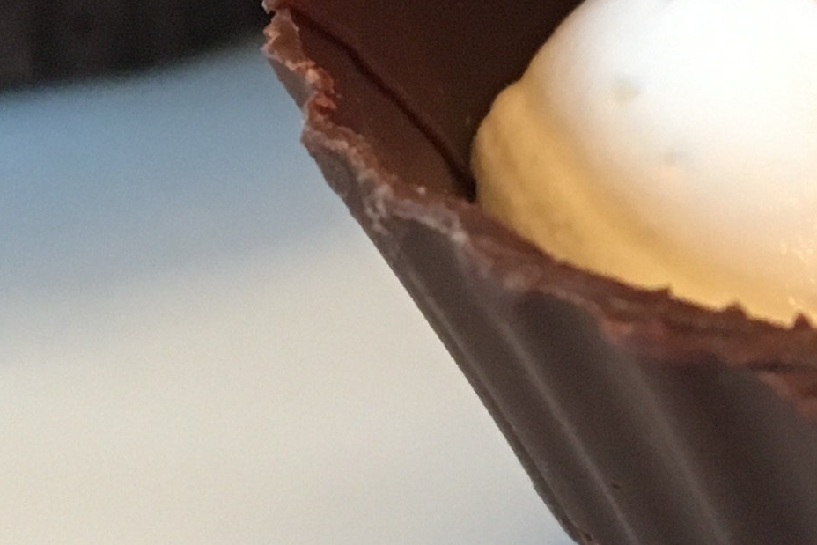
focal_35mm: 131
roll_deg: -2.9
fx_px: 2973
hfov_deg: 14.6
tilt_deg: -29.8
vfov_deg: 10.5
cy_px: 256
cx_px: 1203
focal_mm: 4.15
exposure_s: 1/30
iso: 160
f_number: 2.2
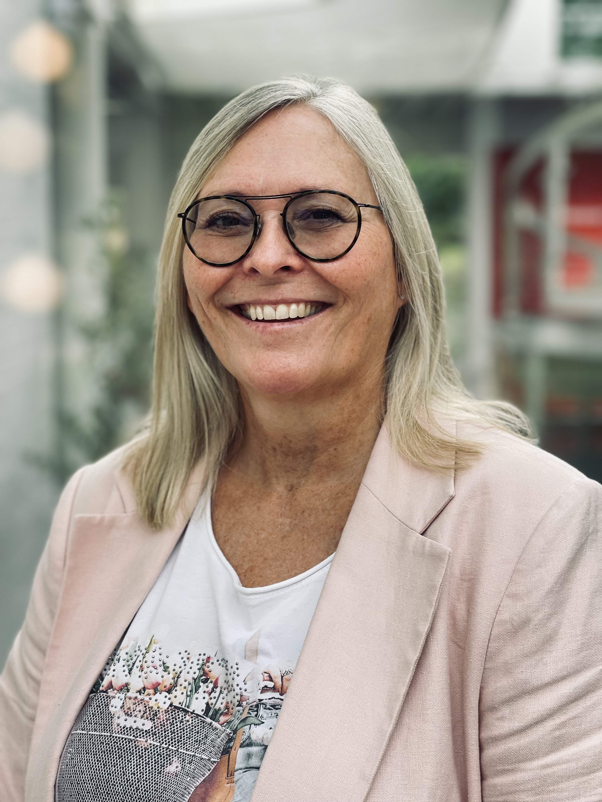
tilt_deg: -6.2
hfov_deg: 22.9
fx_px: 1484
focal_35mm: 64
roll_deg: -0.1
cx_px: 301
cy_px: 401
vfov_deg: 30.3
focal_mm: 7.5
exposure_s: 1/121
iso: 32
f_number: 2.2
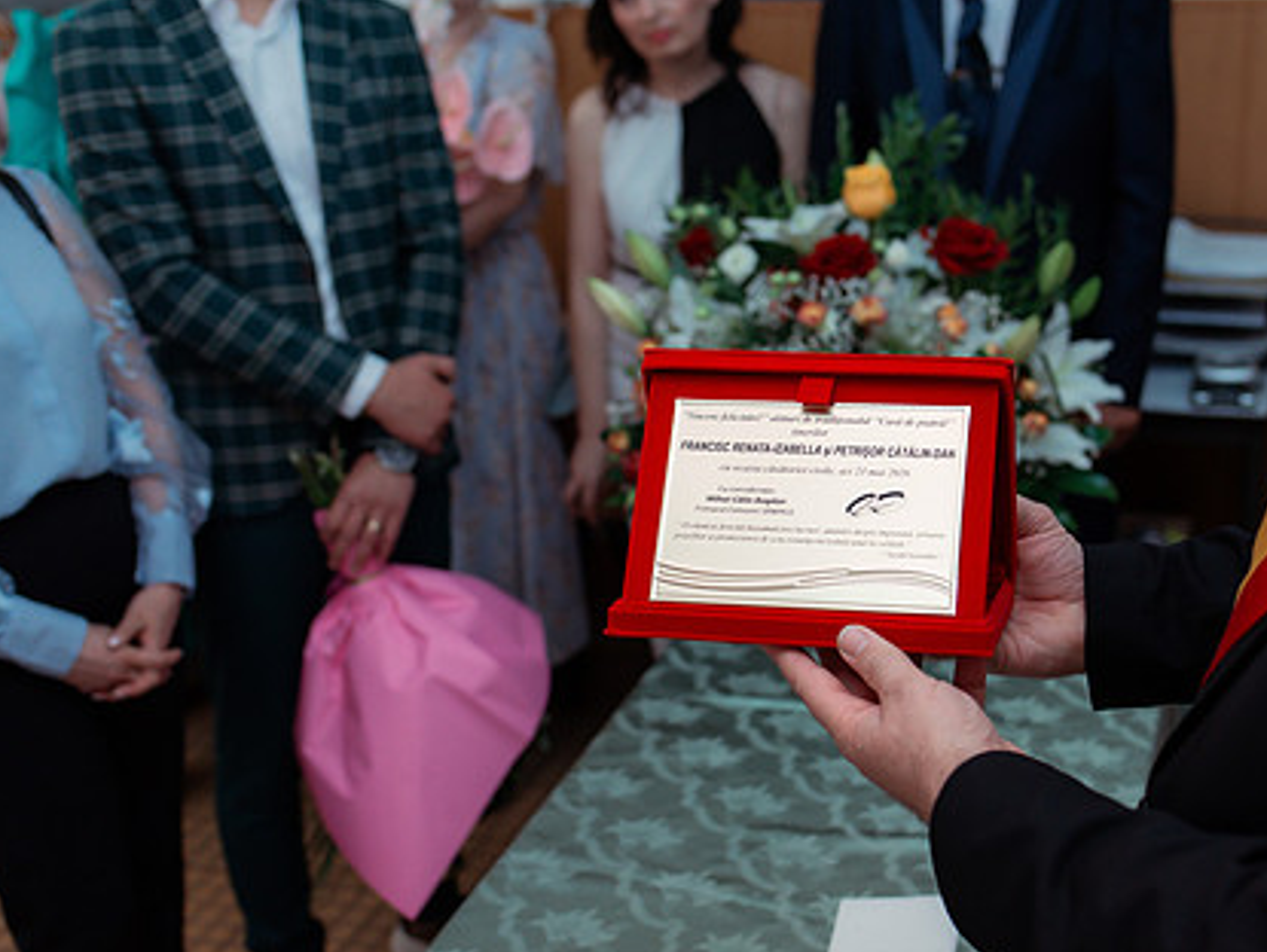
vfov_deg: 30.8
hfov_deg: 40.1
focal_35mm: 47
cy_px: 575
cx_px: 797
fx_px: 1722
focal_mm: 35
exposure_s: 1/320
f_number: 3.2
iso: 800
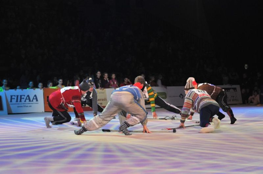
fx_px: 547
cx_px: 132
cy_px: 87
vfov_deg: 18.1
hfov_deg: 27.0
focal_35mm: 75
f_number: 2.8
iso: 640
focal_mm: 50
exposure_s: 1/320
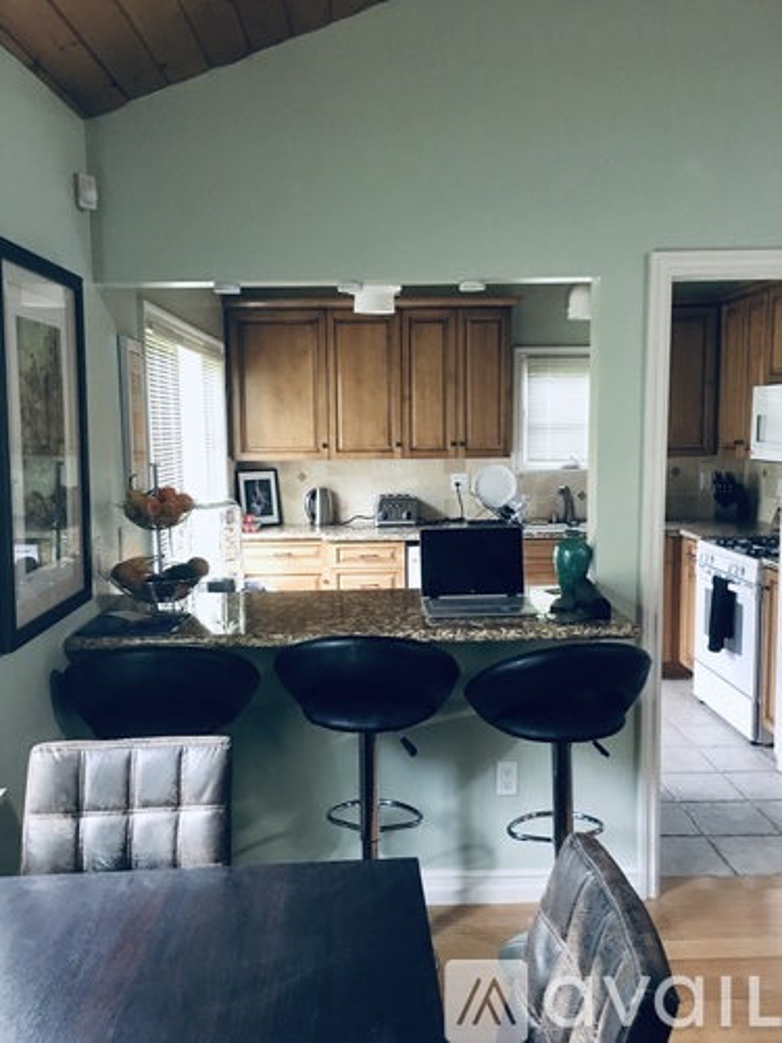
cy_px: 522
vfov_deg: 61.7
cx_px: 391
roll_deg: -0.4
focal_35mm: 29
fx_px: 874
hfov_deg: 48.2
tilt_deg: -4.8
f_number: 2.2
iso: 80
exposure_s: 1/15
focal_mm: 4.15
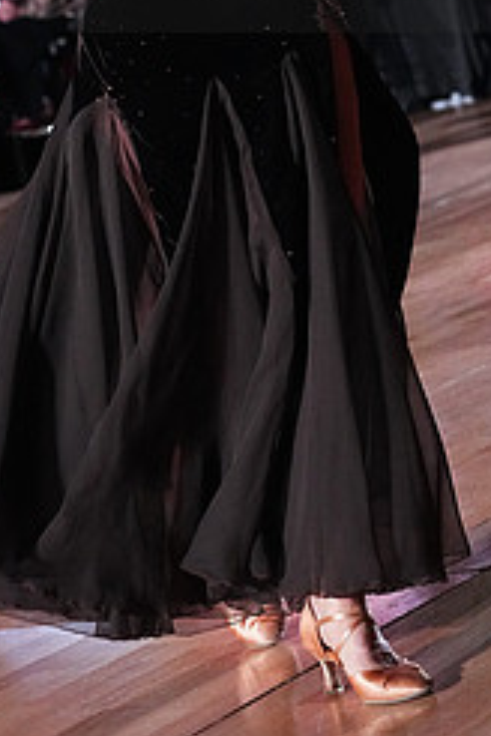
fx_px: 3375
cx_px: 490
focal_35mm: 165
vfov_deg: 12.3
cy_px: -66
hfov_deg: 8.3
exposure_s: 1/400
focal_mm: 70
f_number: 5
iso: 8000
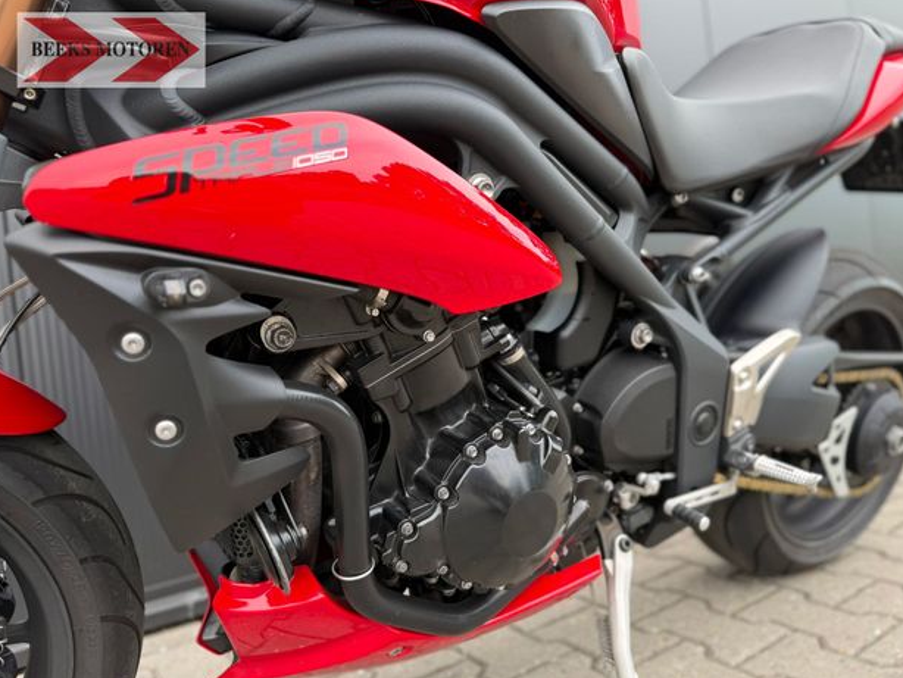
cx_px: 462
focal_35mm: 25
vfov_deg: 54.9
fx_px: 652
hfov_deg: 69.4
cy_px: 343
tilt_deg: -0.1
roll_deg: +6.1
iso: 80
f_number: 1.78
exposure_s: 1/129
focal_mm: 6.76
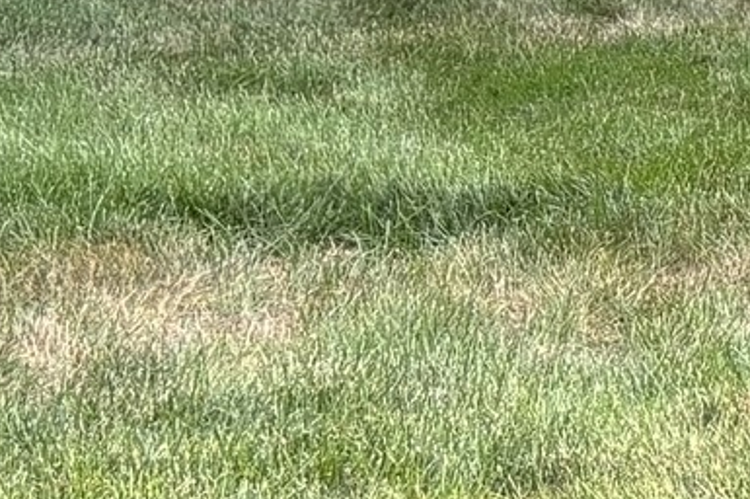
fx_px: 4496
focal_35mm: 216
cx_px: 2340
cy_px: -273
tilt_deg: -1.5
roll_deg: -0.1
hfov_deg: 8.0
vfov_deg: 6.3
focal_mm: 5.96
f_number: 1.6
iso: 50
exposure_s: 1/322
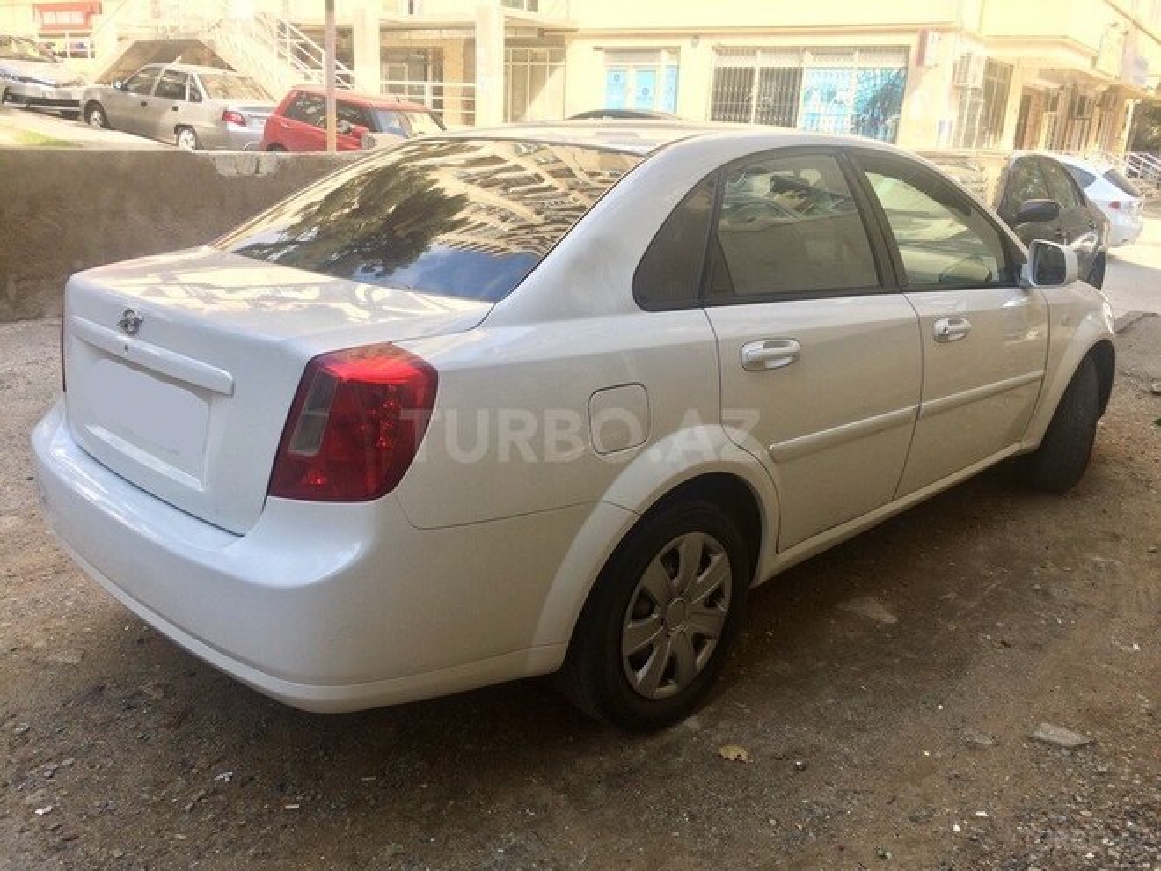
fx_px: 973
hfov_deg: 61.7
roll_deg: -3.7
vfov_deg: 48.2
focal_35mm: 29
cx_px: 580
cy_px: 436
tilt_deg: -19.2
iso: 32
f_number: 2.2
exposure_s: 1/387
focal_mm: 4.15
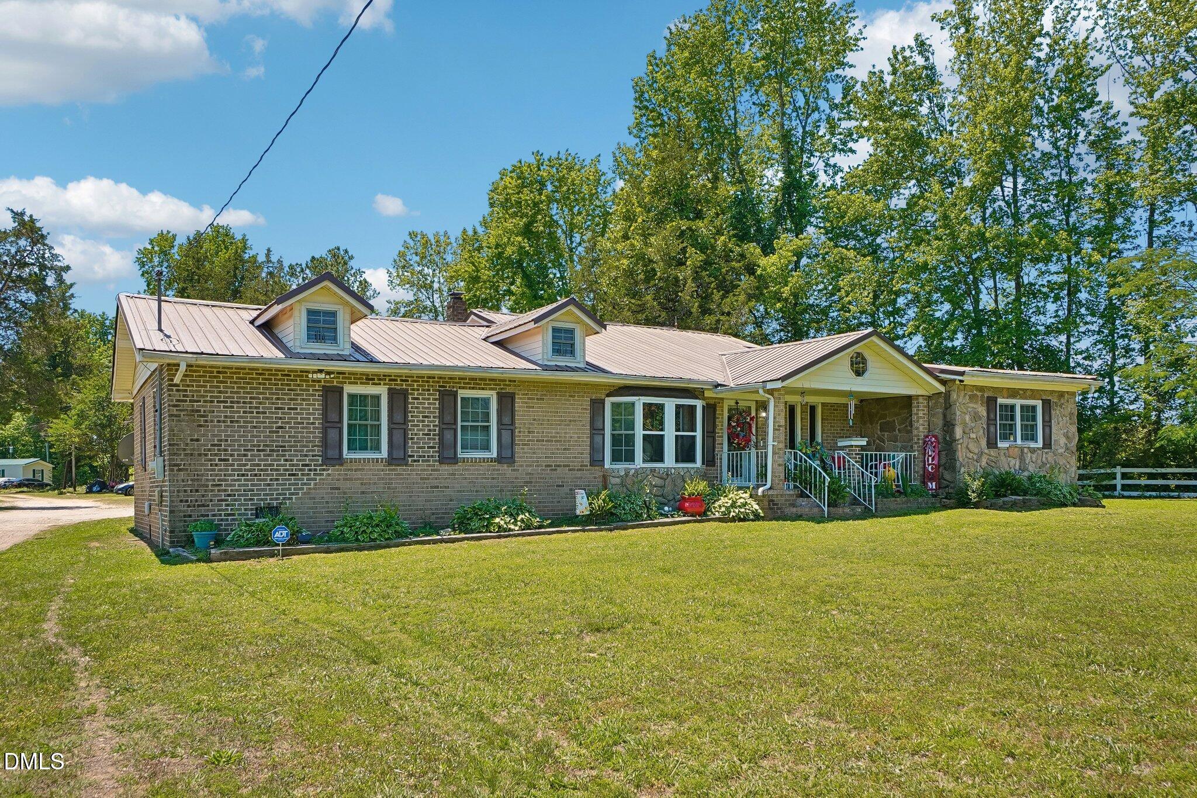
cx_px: 598
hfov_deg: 67.4
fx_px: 898
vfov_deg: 47.9
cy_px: 399
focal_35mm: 27
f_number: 8
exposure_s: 1/200
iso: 400
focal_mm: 18
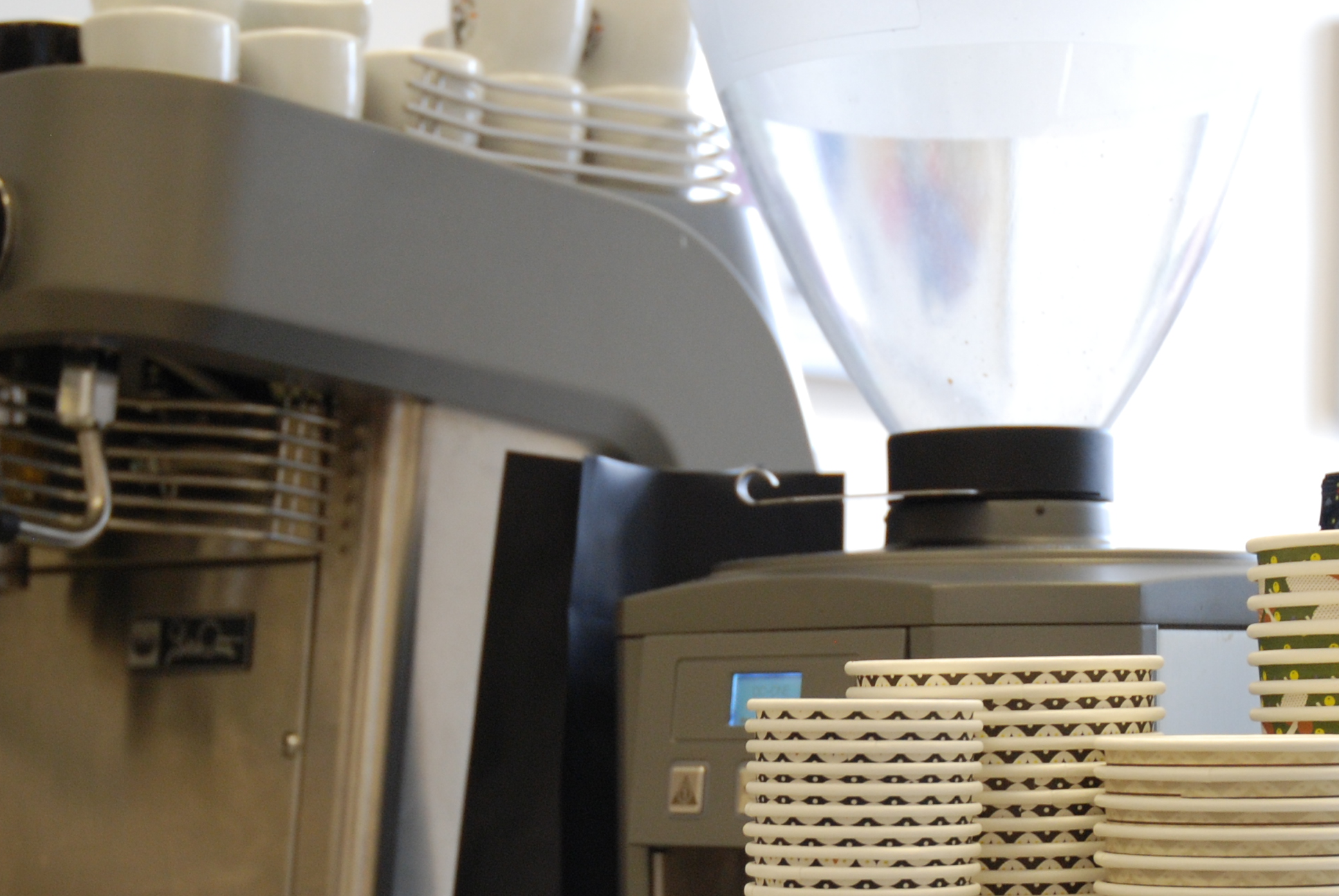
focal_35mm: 102
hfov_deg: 20.0
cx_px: 688
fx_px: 3798
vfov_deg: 13.3
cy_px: 863
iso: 400
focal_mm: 34
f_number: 4.2
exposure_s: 1/20
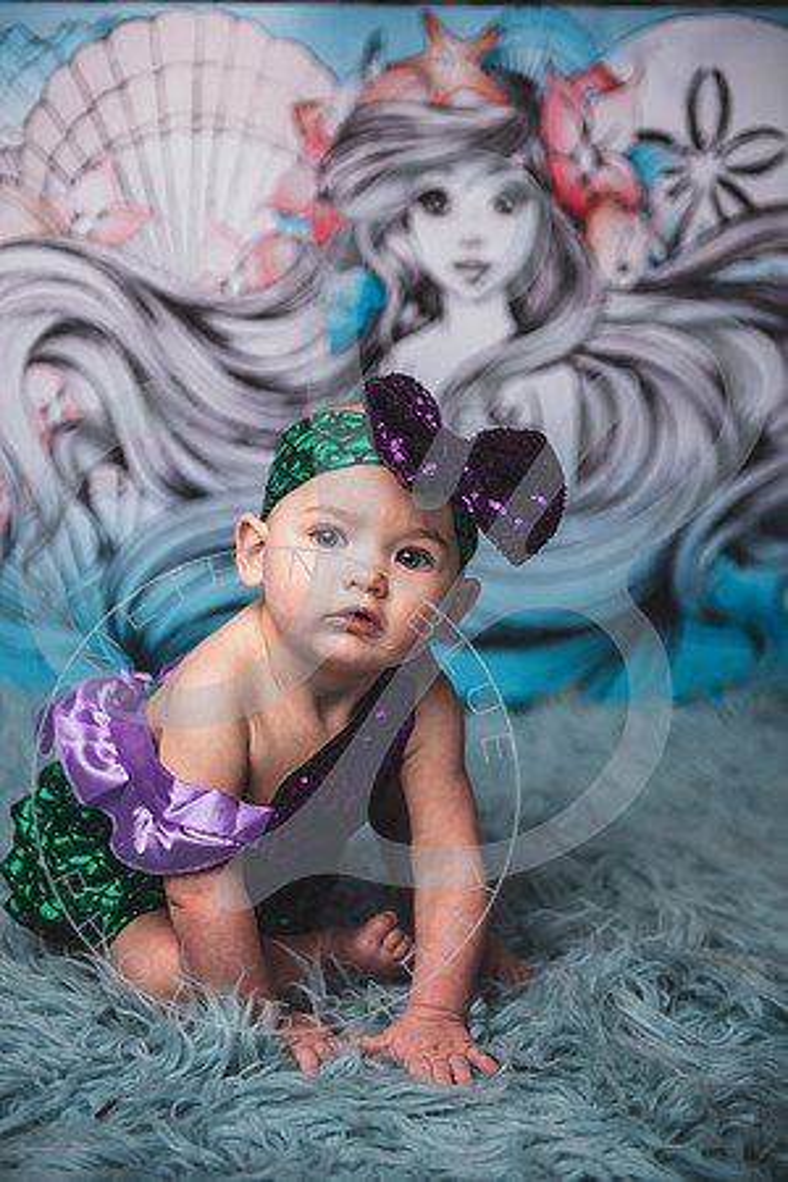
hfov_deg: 20.6
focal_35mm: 66
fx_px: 2167
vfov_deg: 30.5
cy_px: 591
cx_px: 394
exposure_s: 1/160
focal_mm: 66
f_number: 2.8
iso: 100
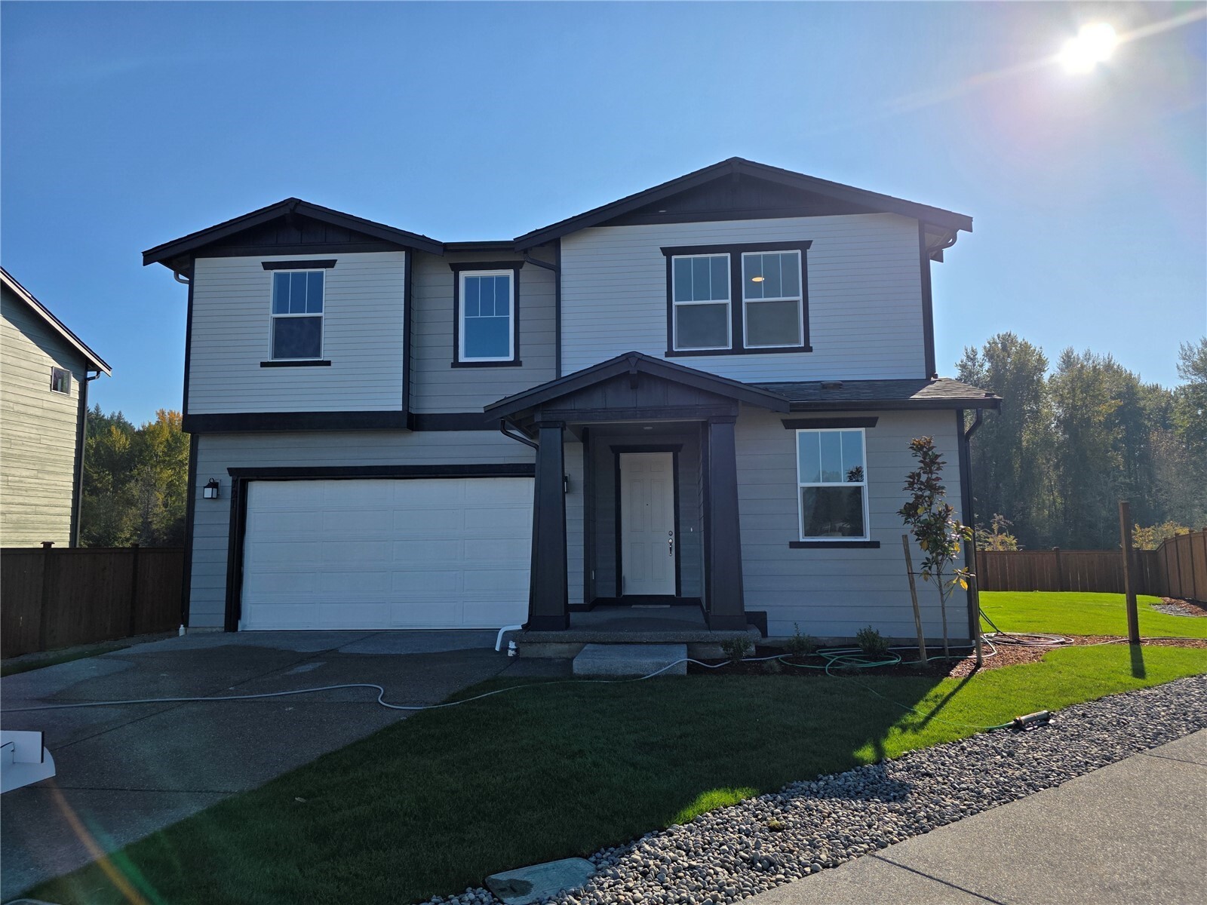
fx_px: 802
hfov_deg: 73.9
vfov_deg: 58.9
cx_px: 604
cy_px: 452
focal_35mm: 23
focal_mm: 6.3
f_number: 1.7
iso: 64
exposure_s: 1/7944
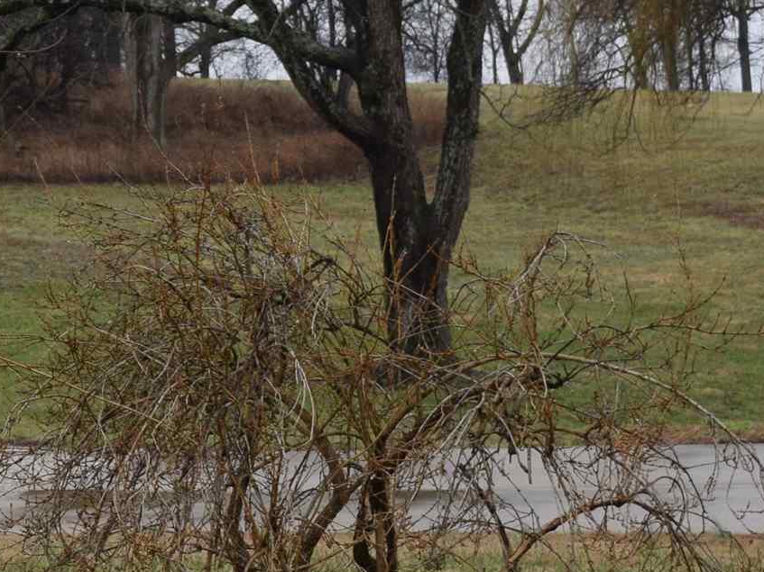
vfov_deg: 9.4
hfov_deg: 12.2
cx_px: -237
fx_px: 3465
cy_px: 58
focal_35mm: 157
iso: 360
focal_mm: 30
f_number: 8
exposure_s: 1/250
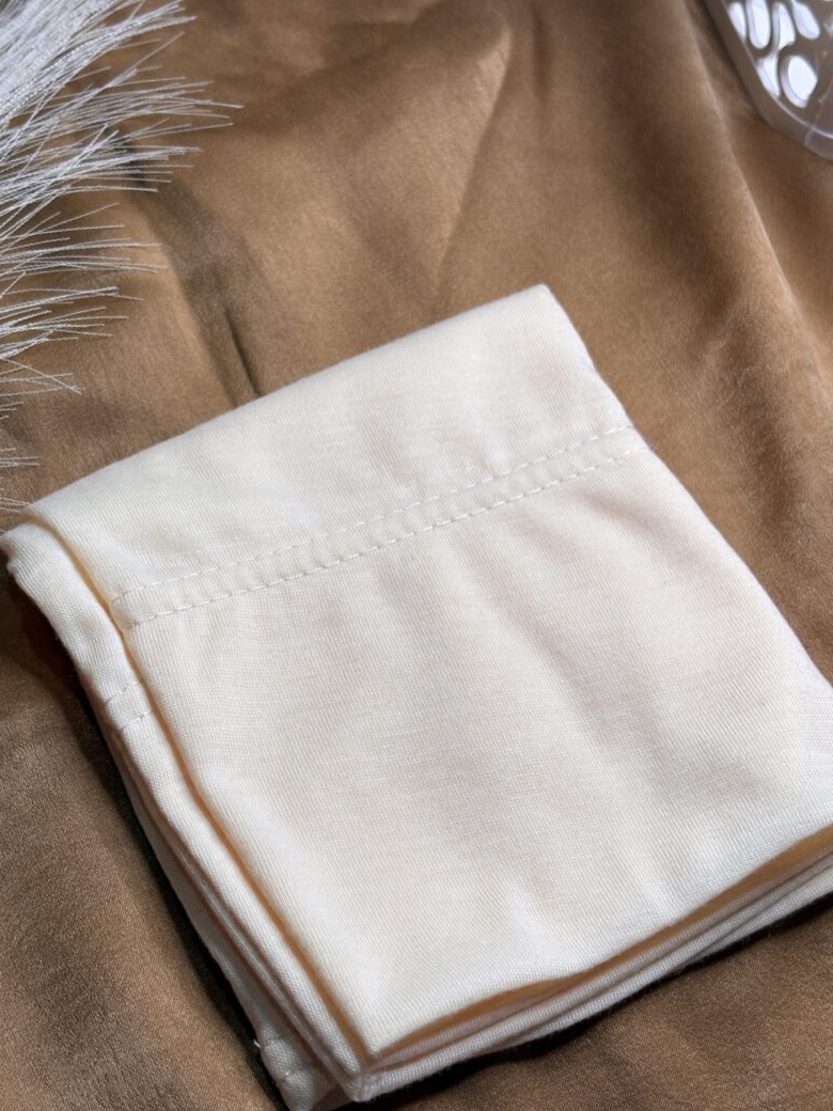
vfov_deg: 32.2
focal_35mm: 60
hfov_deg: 24.4
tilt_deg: -58.6
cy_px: 568
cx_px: 398
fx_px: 1925
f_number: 1.6
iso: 40
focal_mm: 5.96
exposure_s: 1/85
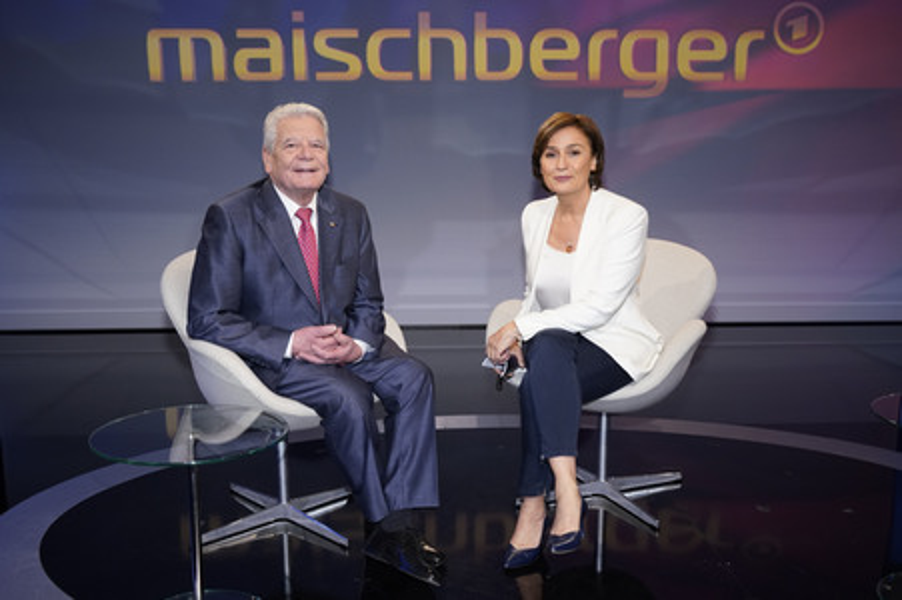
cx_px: 451
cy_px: 300
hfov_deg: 65.5
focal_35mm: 28
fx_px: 701
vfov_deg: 46.3
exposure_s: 1/160
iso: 2000
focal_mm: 28
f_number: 5
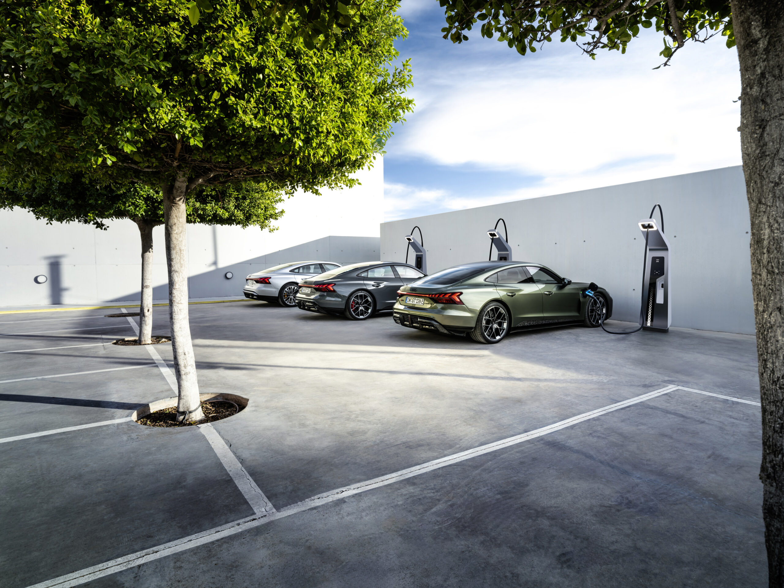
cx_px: 392
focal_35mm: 20
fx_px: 453
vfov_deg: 66.0
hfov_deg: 81.7
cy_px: 294
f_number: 16
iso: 250
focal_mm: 25.2
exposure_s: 1/5
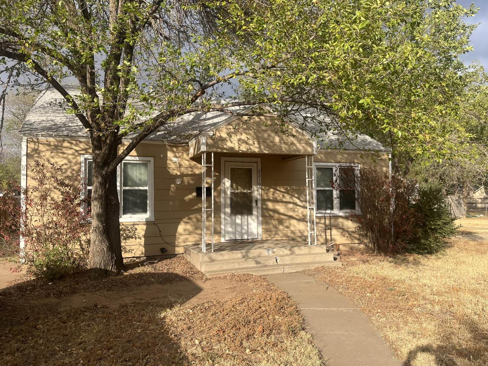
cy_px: 183
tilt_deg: +1.9
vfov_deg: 53.1
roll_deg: +0.7
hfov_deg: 67.3
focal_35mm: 26
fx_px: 367
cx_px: 244
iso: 50
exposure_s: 1/2410
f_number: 1.6
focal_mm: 5.1
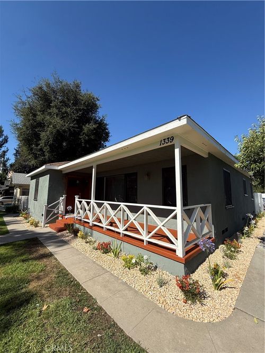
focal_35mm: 14
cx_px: 132
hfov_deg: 85.7
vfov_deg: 102.1
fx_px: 143
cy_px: 176
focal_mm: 2.22
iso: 50
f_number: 2.2
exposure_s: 1/2506
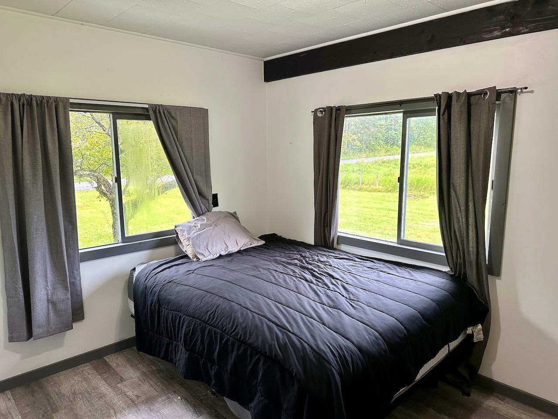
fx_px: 387
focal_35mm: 24
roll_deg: +0.3
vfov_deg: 56.8
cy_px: 210
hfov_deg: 71.6
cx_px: 279
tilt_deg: -8.9
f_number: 1.78
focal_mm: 6.86
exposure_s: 1/120
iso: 160
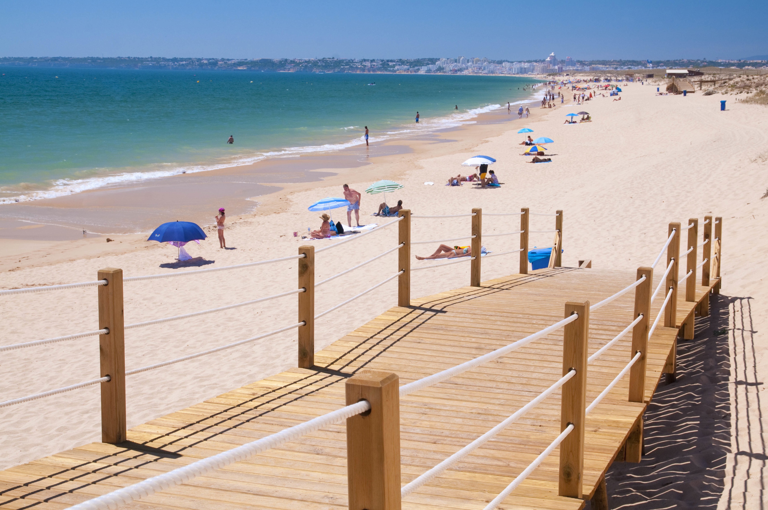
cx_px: 384
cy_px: 255
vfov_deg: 25.7
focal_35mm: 52
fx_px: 1119
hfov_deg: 37.9
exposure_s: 1/125
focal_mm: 35
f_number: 10
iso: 125
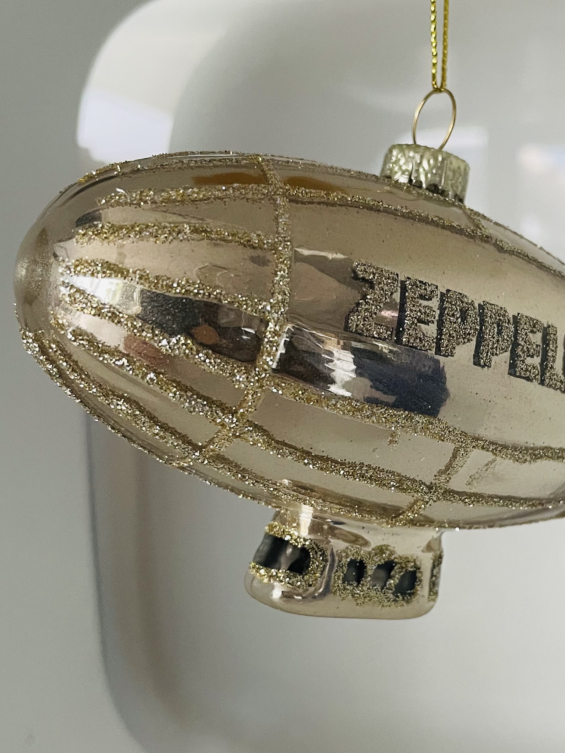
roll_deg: +1.9
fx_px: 1023
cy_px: 472
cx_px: 412
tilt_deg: -8.5
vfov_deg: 40.1
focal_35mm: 47
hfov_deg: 30.5
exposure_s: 1/77
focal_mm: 4.2
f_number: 1.6
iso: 125
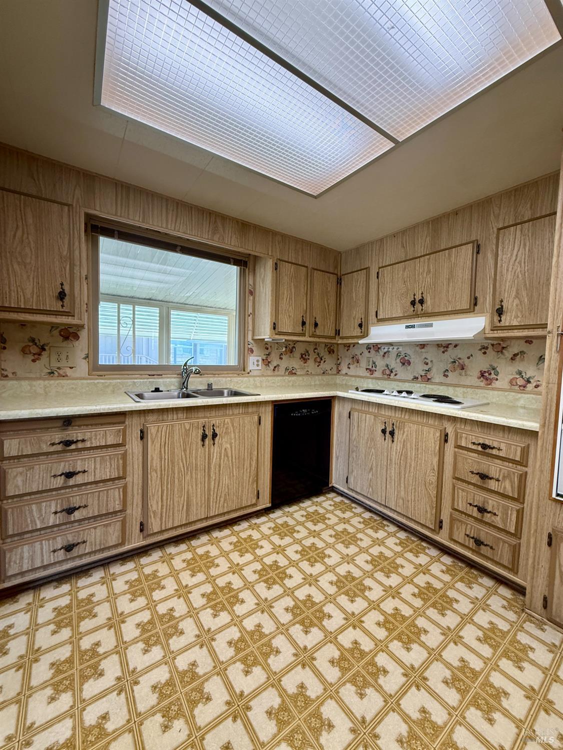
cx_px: 282
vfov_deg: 102.1
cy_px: 375
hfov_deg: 85.7
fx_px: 304
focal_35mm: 14
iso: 200
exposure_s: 1/120
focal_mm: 2.22
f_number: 2.2
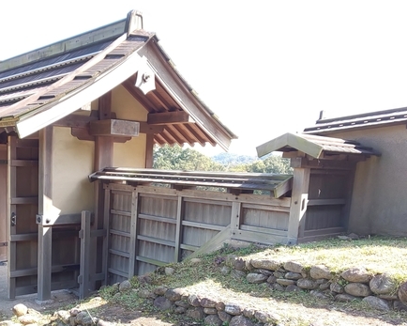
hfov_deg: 48.3
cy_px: 225
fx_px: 434
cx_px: 99
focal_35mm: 36
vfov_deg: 40.5
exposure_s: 1/109
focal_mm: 3.45
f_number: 1.94
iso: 28
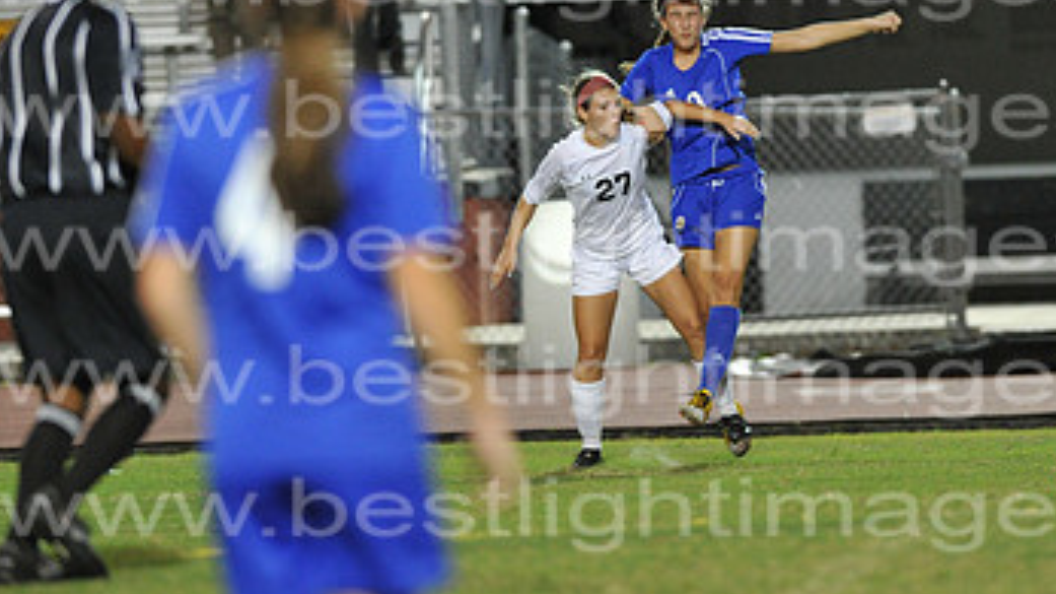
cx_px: 685
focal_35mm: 525
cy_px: 183
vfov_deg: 2.3
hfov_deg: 4.1
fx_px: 14697
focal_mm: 300
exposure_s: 1/400
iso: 5000
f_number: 3.2
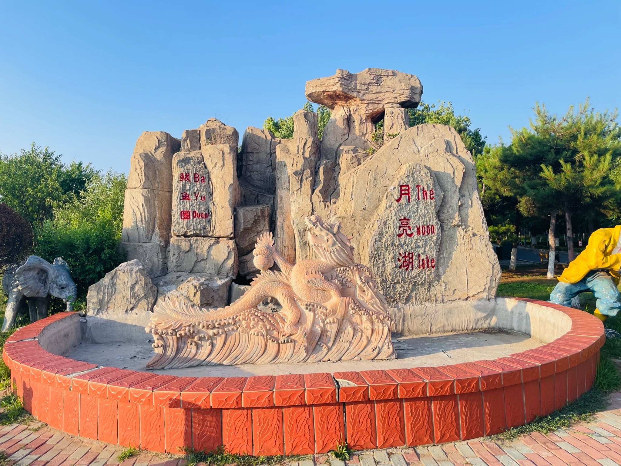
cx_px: 310
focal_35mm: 26
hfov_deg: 67.3
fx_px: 466
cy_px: 233
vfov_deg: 53.1
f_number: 1.6
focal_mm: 4.2
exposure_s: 1/1092
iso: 32
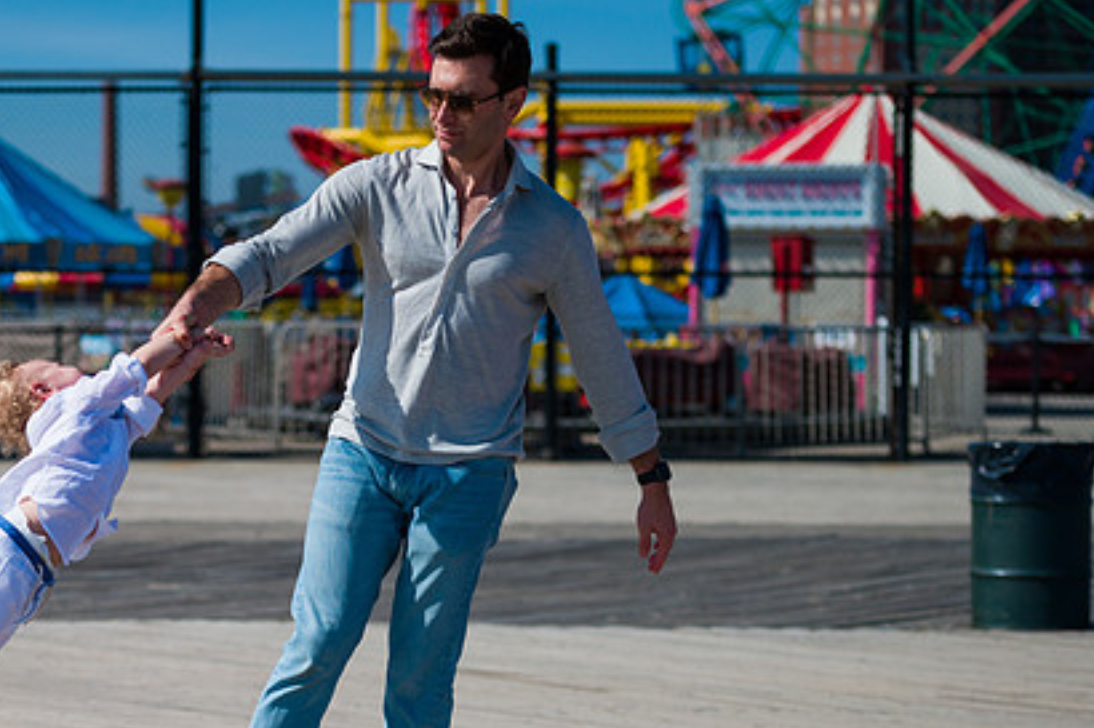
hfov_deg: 20.6
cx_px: 379
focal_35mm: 99
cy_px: 459
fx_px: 3007
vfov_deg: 13.8
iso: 200
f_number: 3.2
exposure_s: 1/6400
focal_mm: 70
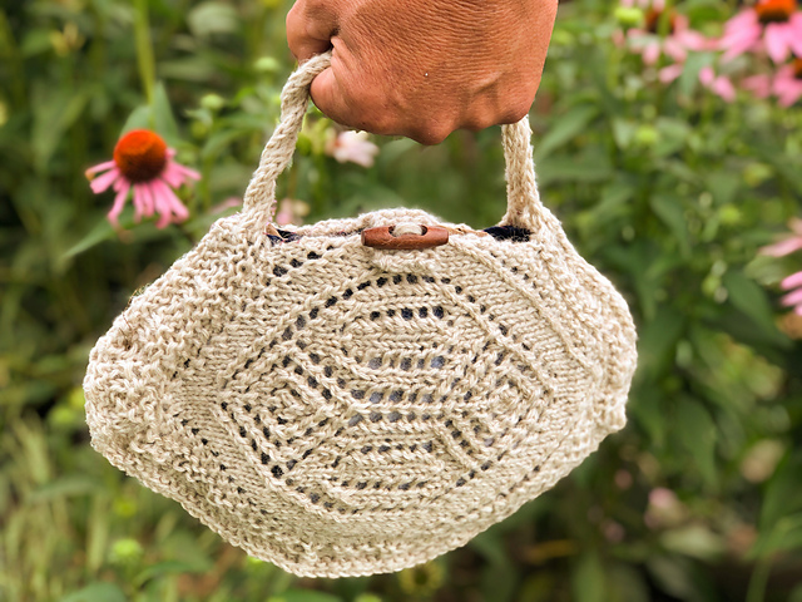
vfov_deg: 25.7
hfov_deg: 33.8
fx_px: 1321
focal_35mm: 57
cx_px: 401
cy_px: 301
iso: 20
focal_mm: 6.6
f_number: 2.8
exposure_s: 1/154
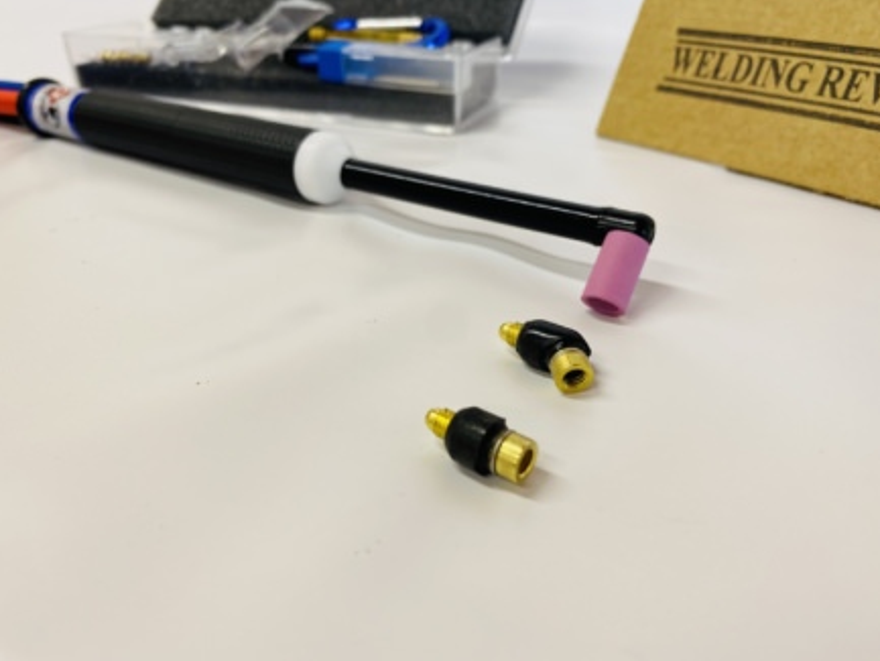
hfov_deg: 65.3
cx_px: 425
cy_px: 325
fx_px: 687
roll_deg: +0.1
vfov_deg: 51.4
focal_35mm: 27
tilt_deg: -30.3
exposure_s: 1/121
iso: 80
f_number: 1.8
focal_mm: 4.25
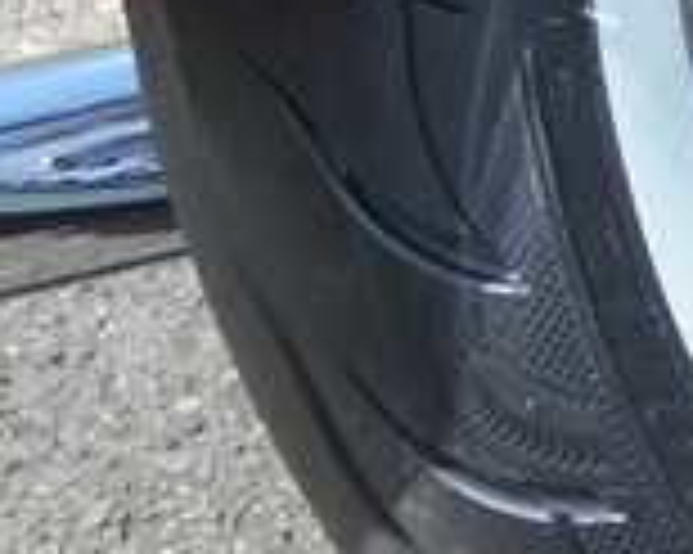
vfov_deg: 4.6
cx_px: 922
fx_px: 6846
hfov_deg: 5.8
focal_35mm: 334
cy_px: -518
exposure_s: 1/320
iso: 80
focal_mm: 7.7
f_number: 4.2
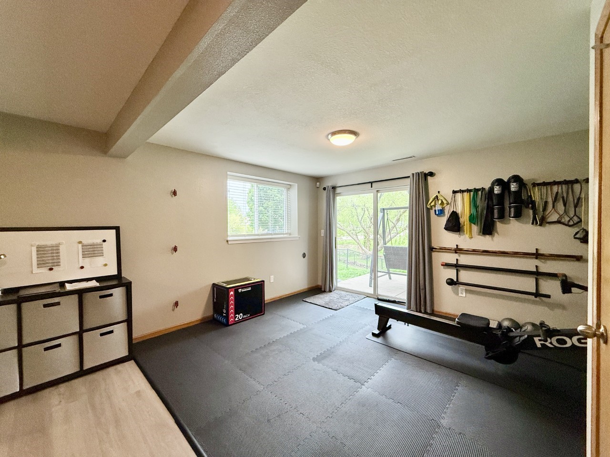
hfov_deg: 102.1
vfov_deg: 85.7
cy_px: 228
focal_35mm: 14
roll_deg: +0.4
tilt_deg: -0.5
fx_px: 247
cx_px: 305
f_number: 2.2
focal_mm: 2.22
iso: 200
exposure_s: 1/120
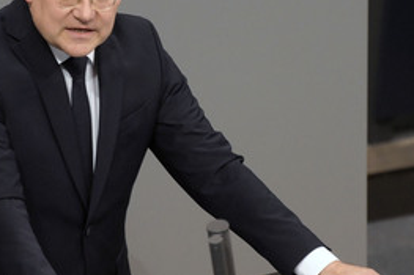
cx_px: 130
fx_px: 8079
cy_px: 132
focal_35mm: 703
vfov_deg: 2.0
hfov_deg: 2.9
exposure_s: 1/400
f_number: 5.6
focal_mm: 410
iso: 12800
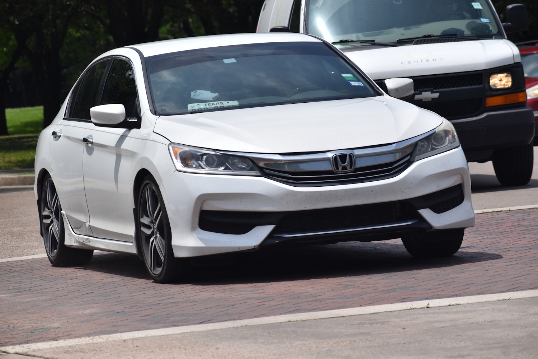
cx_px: 269
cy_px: 180
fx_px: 3026
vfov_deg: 6.8
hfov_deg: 10.2
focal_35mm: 202
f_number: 8
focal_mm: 135
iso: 280
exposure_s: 1/2000
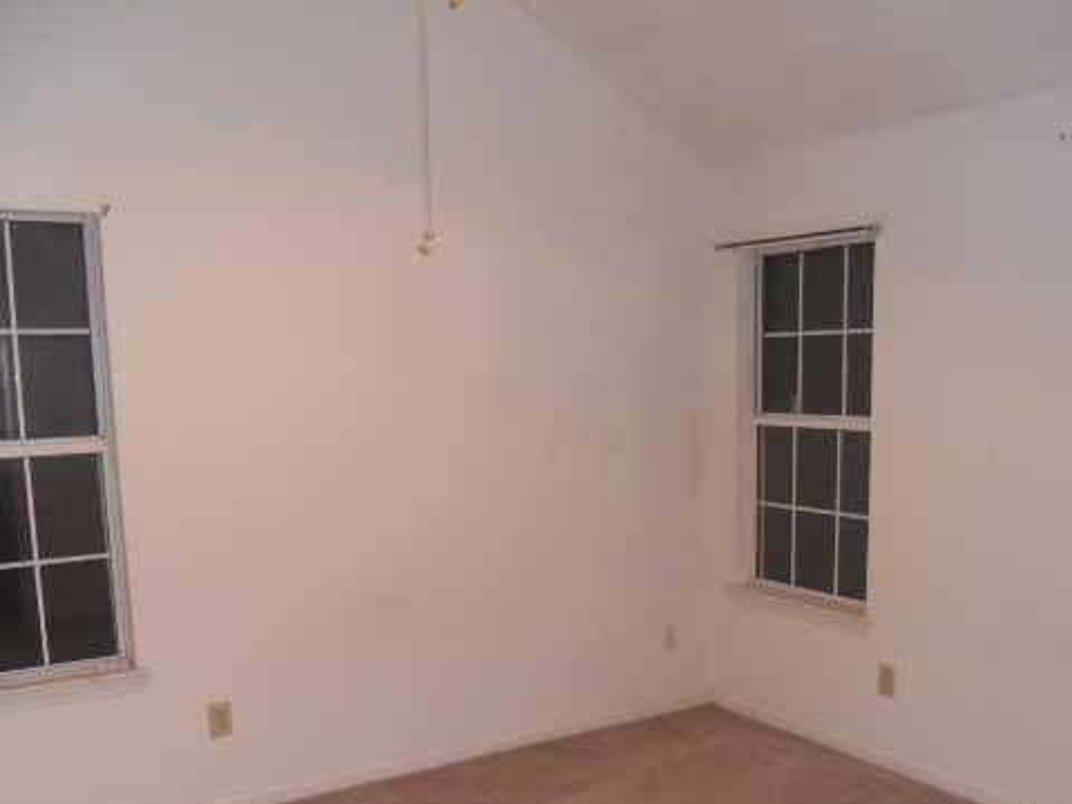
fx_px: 1115
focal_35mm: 36
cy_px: 516
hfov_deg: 51.2
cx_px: 607
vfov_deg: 39.3
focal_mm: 4.9
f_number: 3.2
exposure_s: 1/25
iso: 200
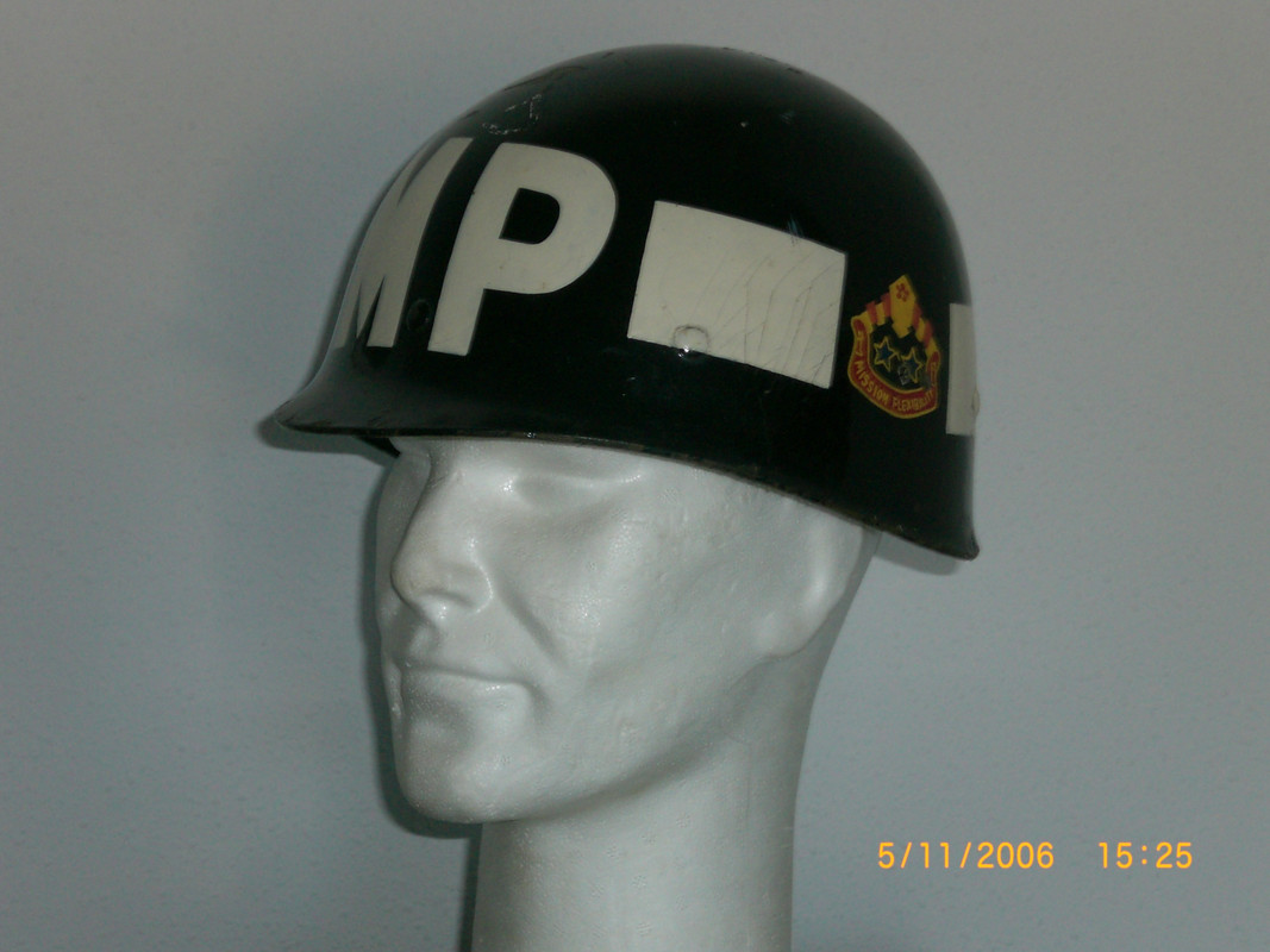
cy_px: 476
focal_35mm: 100
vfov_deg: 14.8
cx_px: 635
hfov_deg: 19.6
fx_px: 3668
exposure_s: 1/30
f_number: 5.4
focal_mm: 16.51
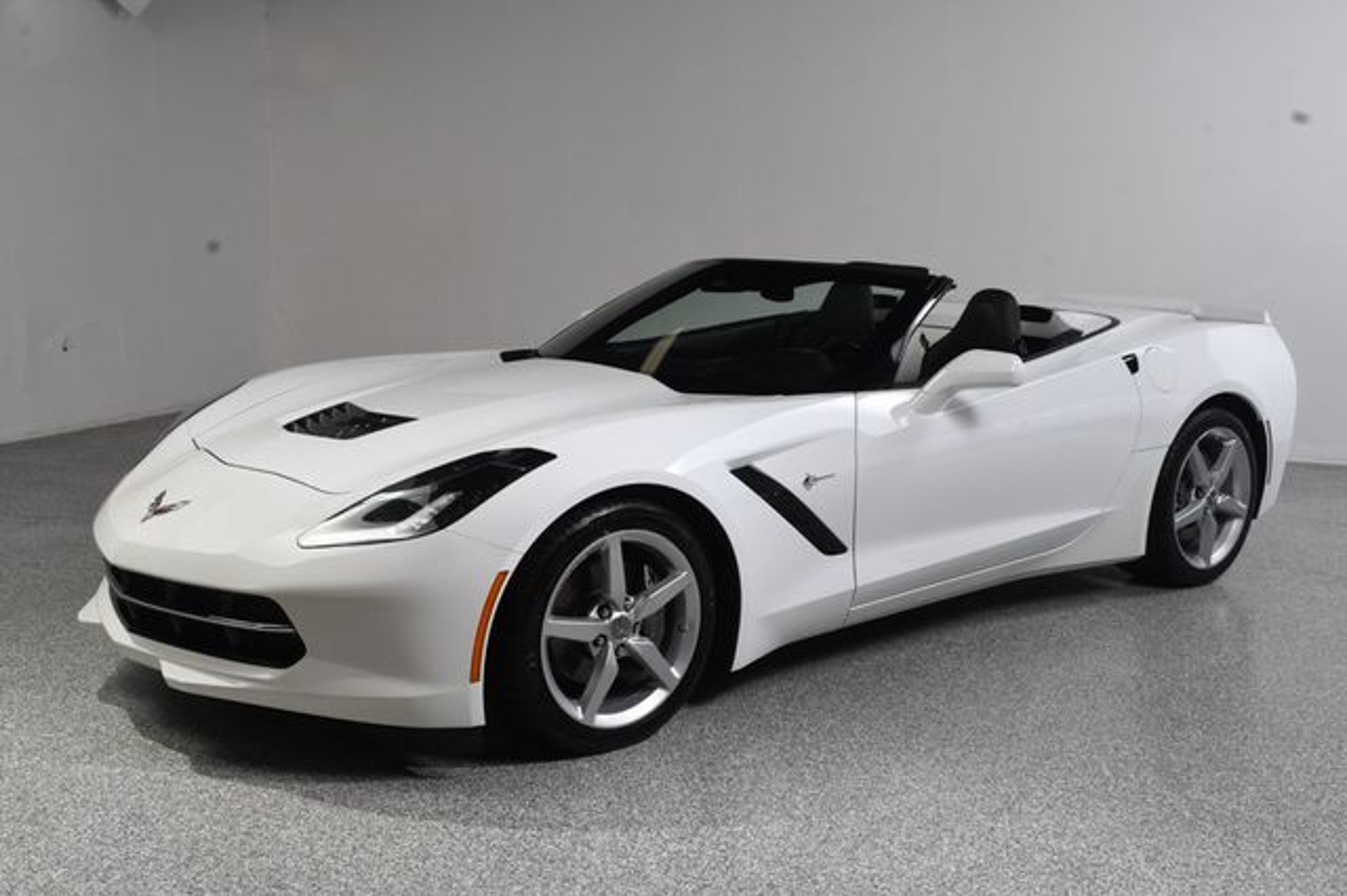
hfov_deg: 49.6
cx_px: 674
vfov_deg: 34.2
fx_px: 1458
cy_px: 448
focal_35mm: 39
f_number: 13
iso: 100
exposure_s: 1/160
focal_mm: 26
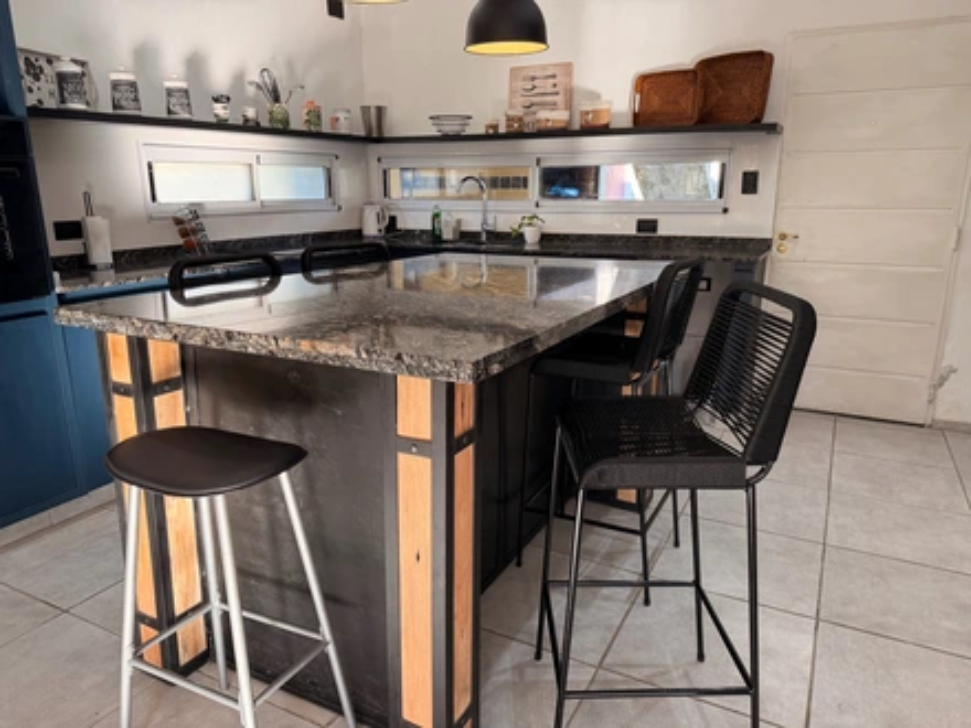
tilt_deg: -15.0
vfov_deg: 56.8
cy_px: 364
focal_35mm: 24
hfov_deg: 71.6
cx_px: 486
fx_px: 673
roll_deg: +0.3
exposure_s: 1/100
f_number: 1.78
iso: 160
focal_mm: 6.76
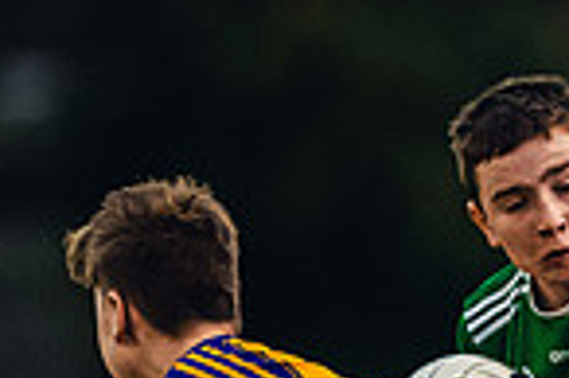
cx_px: 427
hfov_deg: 1.0
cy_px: 486
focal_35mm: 2016
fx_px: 31828
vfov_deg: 0.7
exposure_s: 1/500
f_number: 2.8
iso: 3200
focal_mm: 400
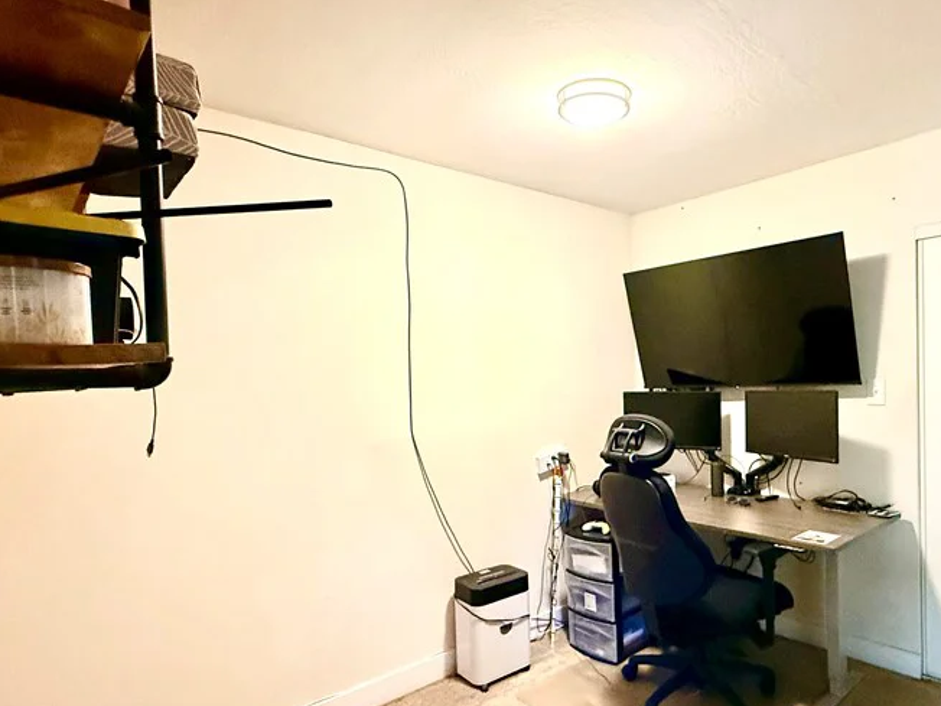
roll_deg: +2.2
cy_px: 391
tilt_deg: +0.4
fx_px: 598
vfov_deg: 60.9
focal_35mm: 22
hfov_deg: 75.7
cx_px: 553
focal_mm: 2.22
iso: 800
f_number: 2.2
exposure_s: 1/60
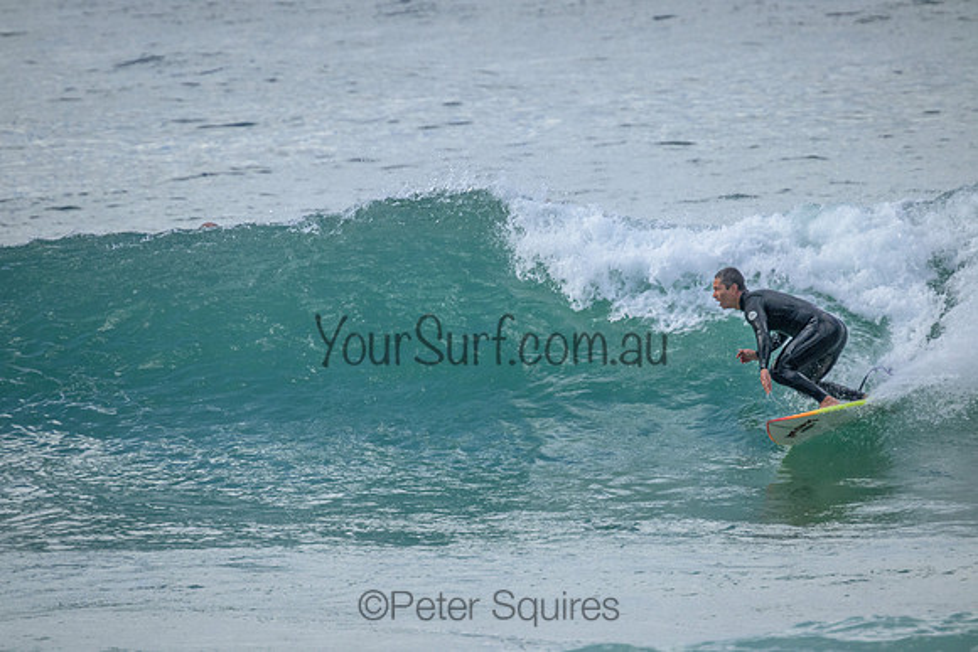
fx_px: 21737
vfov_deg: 1.7
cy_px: 326
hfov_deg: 2.6
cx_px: 489
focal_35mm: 800
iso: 4500
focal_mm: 800
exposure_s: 1/1000
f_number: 11
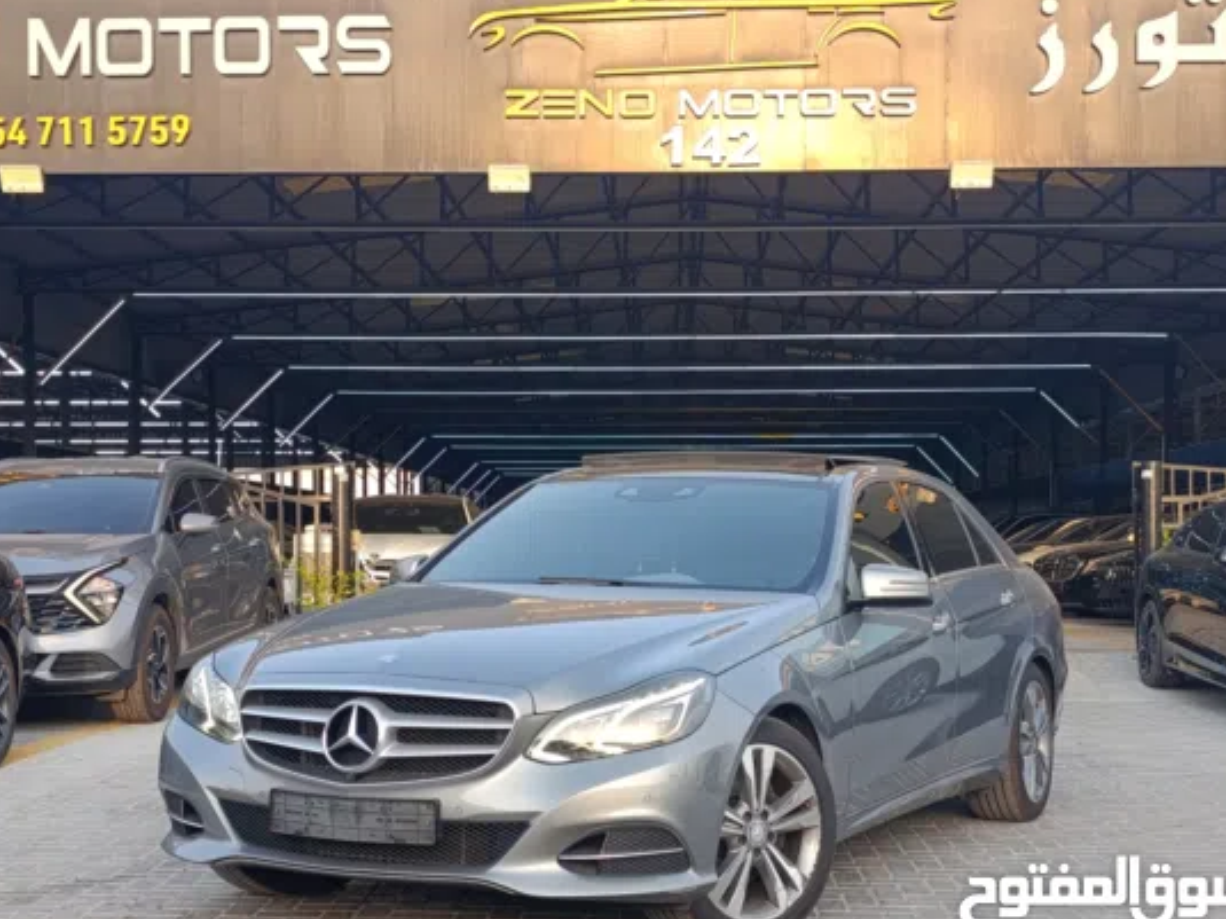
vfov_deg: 26.5
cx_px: 614
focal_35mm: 55
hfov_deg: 34.9
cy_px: 525
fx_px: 1948
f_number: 1.65
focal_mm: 6.11
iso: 74
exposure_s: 1/100
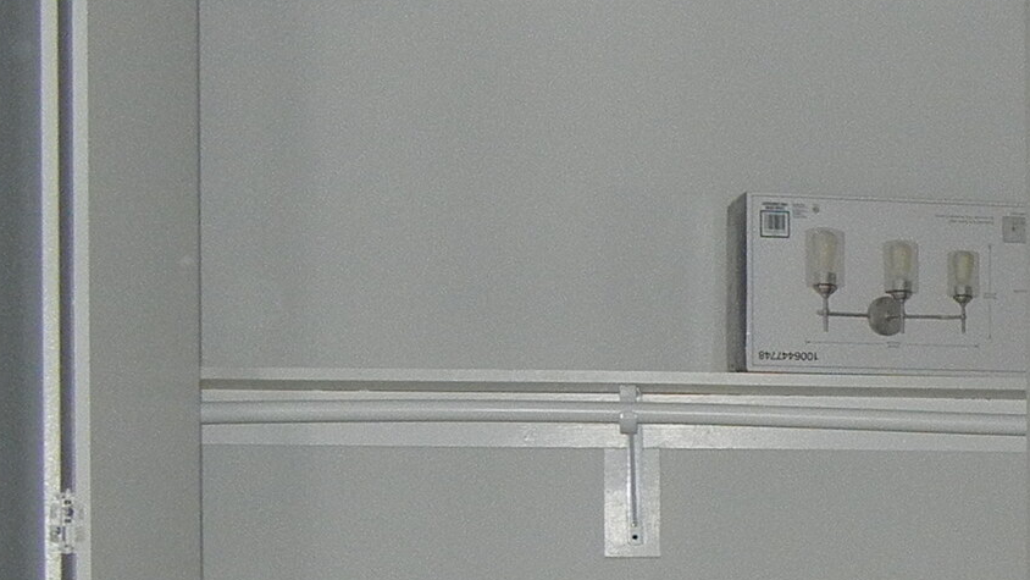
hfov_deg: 16.6
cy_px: 646
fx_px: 3250
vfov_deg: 10.1
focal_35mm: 119
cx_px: 1493
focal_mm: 5.4
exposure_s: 1/30
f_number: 3.5
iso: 257
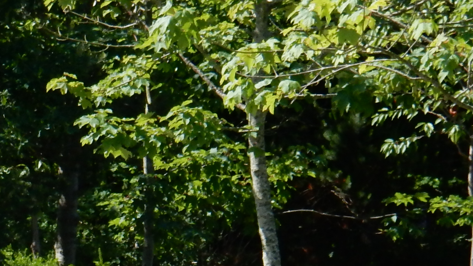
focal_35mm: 472
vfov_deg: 2.6
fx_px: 5920
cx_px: -146
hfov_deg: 4.6
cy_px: 457
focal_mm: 24.7
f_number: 6
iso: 125
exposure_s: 1/320
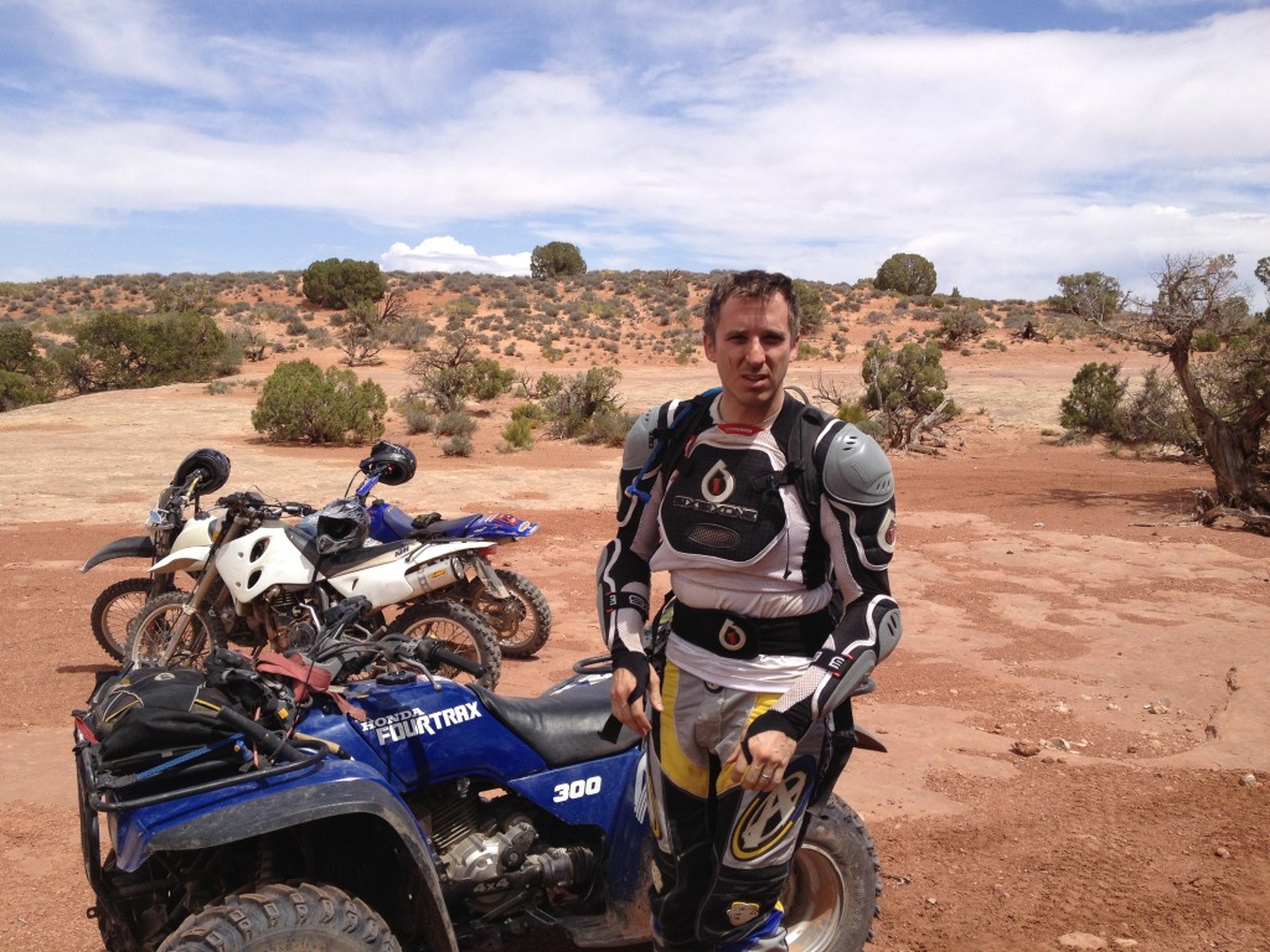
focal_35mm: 35
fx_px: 1284
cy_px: 476
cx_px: 635
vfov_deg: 40.7
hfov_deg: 52.6
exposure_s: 1/2123
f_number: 2.4
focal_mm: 4.28
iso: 50
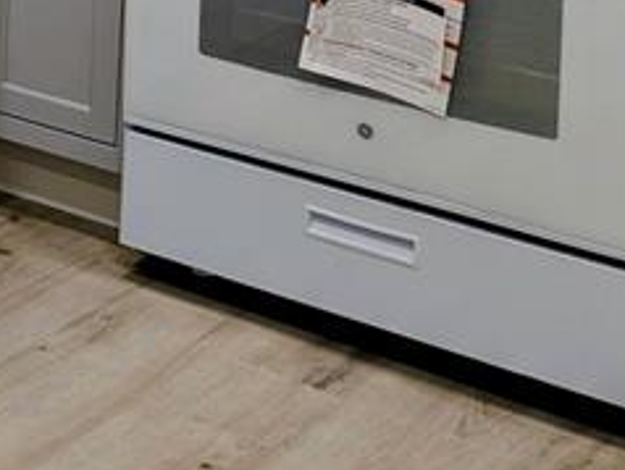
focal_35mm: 103
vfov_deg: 12.8
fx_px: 1862
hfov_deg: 16.0
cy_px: -425
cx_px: -523
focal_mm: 6.9
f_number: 1.68
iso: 24
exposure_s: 1/186
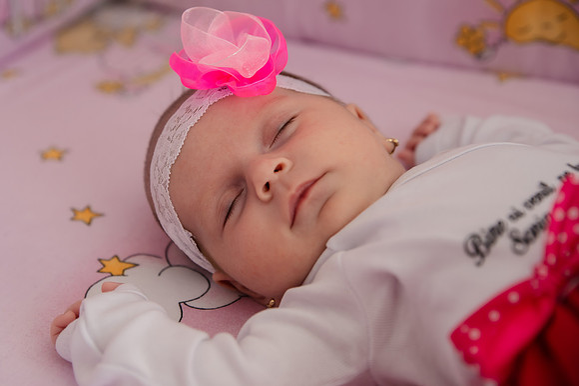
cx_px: 252
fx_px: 1127
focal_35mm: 70
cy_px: 168
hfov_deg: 28.8
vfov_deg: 19.4
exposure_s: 1/125
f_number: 3.5
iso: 400
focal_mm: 62
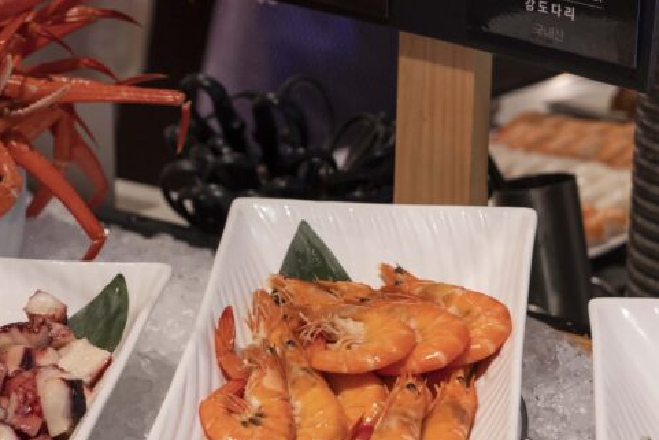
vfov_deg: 11.9
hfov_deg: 17.8
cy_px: 194
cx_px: 247
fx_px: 2106
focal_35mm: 115
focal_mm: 54
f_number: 5.6
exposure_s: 1/60
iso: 2000
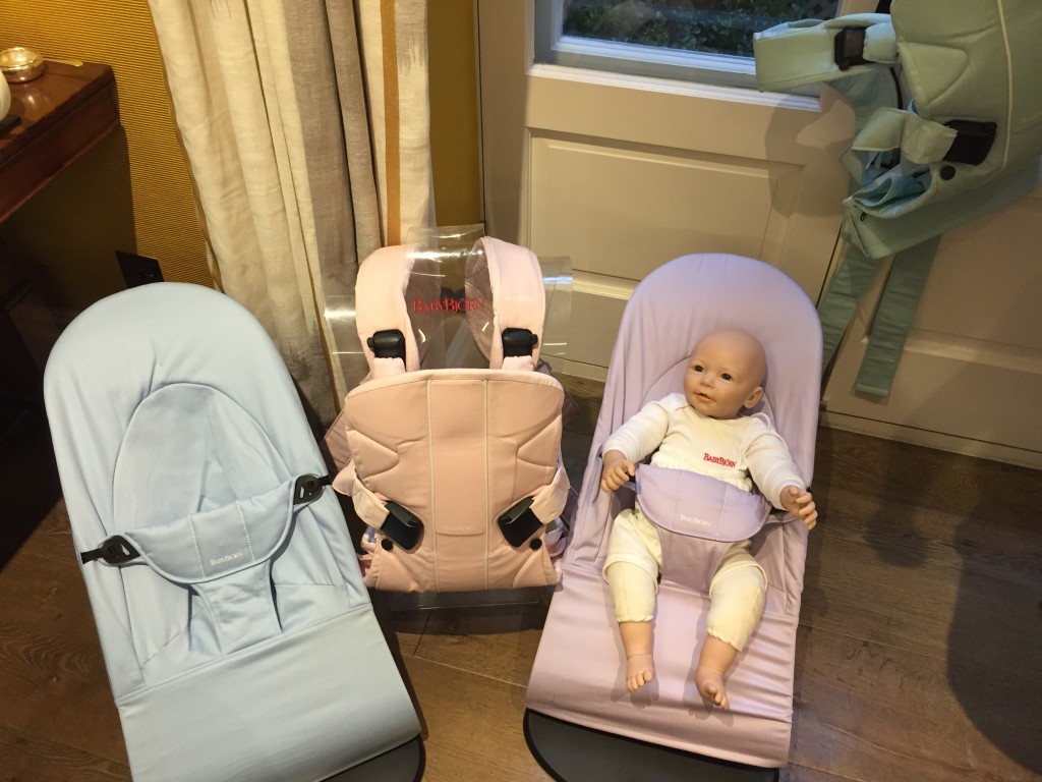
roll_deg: -1.5
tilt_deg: -43.8
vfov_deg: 48.2
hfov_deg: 61.7
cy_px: 391
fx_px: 873
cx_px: 521
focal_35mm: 29
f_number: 2.2
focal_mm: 4.15
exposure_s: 1/33
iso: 160
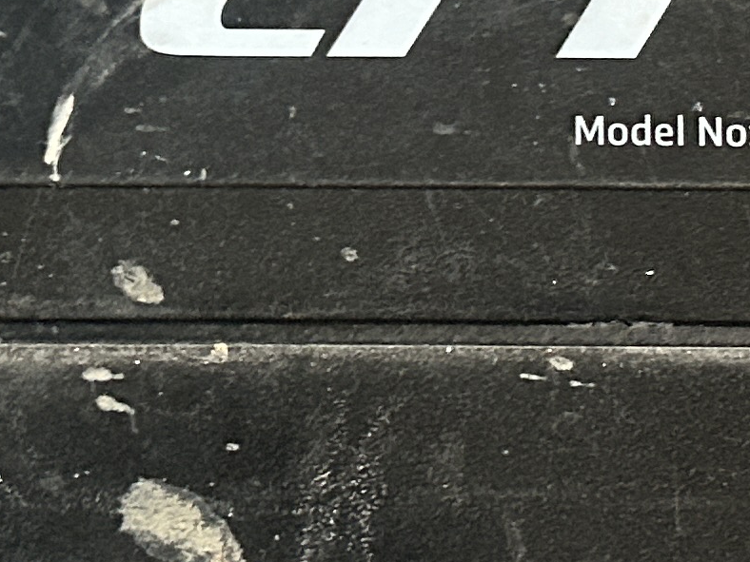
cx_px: 417
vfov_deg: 11.1
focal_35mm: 133
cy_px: 126
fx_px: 2882
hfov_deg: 14.8
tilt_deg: -79.9
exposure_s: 1/42
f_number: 1.5
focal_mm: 5.7
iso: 500
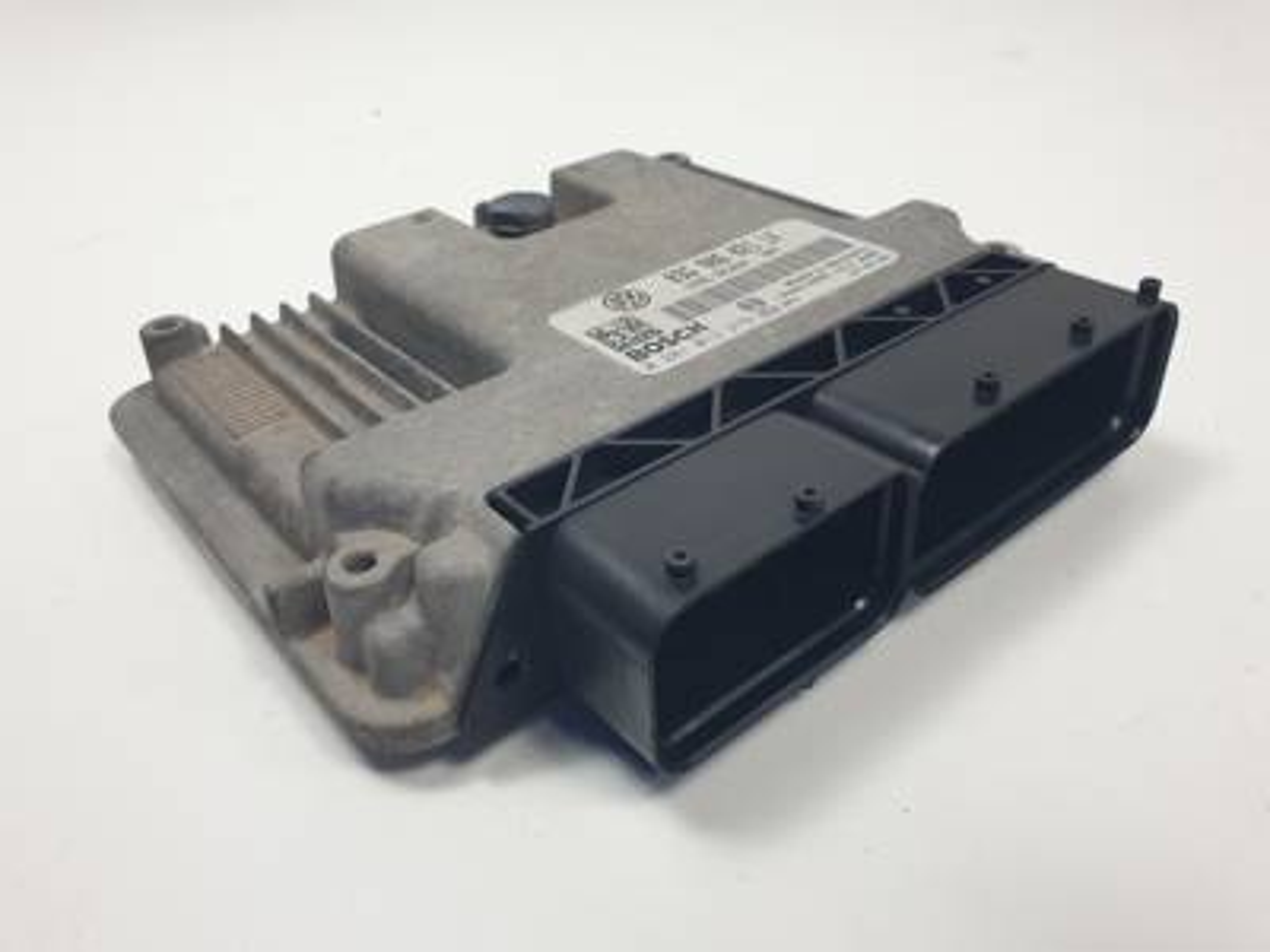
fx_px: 954
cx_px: 635
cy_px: 476
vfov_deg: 53.1
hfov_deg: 67.3
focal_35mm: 26
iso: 50
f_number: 2.4
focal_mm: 4.3
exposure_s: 1/183
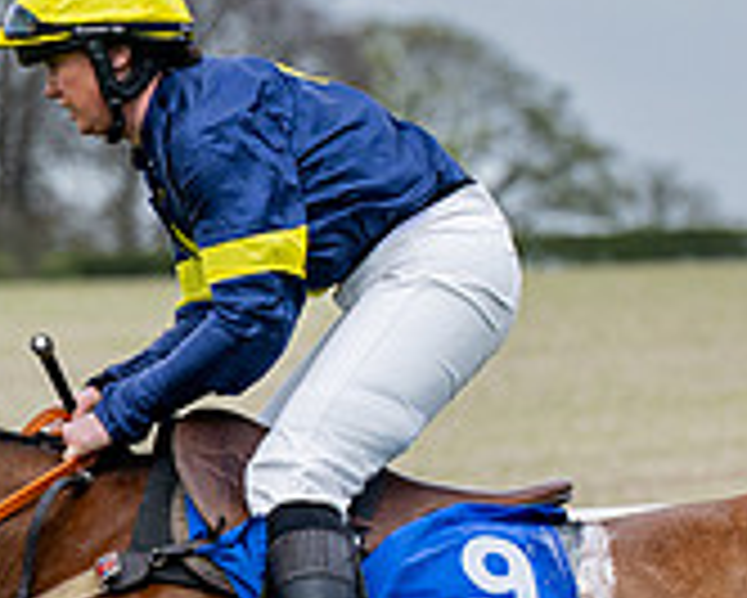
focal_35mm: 582
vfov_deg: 2.7
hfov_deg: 3.3
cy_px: 1028
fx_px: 12875
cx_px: 533
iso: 400
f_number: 4
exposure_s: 1/1600
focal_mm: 115
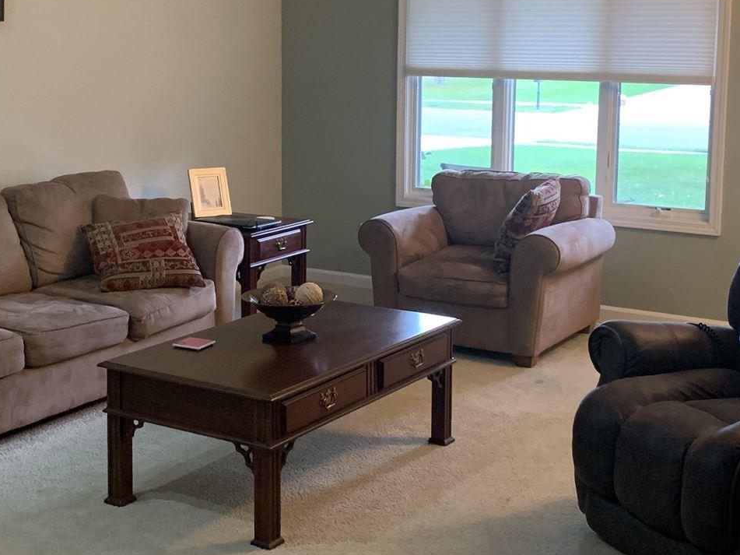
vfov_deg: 26.0
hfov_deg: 34.3
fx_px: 1197
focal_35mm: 56
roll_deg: -0.3
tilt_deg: -7.2
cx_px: 344
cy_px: 201
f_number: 1.8
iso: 250
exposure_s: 1/40
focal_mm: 4.25
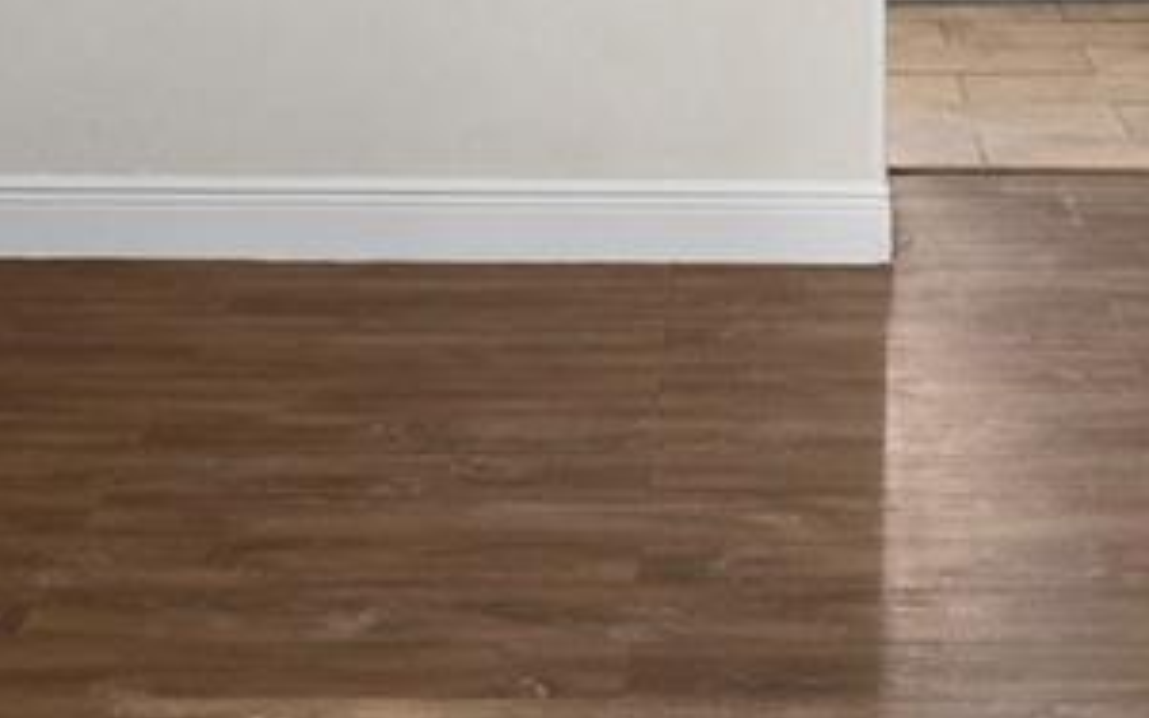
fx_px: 2880
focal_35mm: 92
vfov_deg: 13.1
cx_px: 725
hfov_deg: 22.5
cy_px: -500
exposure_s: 1/2.5
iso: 400
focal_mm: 17
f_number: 8
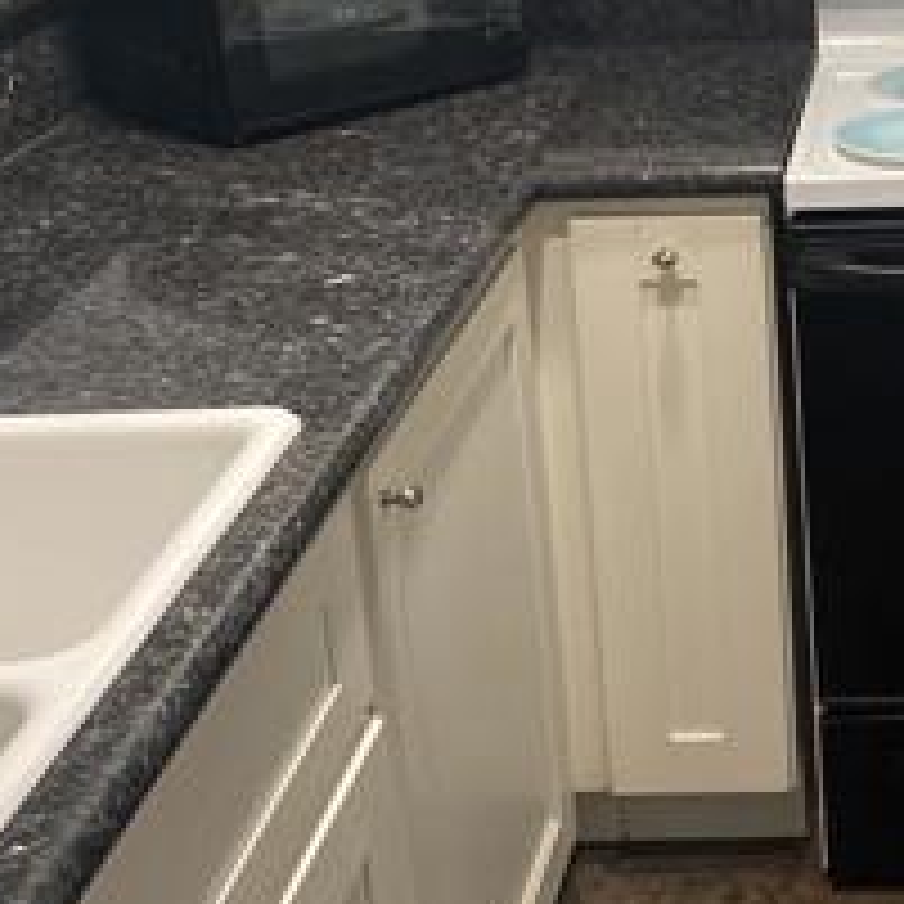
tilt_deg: -19.9
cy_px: 252
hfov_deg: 22.5
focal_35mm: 73
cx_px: 953
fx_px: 2157
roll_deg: +2.6
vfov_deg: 23.5
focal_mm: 4.25
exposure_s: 1/60
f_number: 1.8
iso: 160
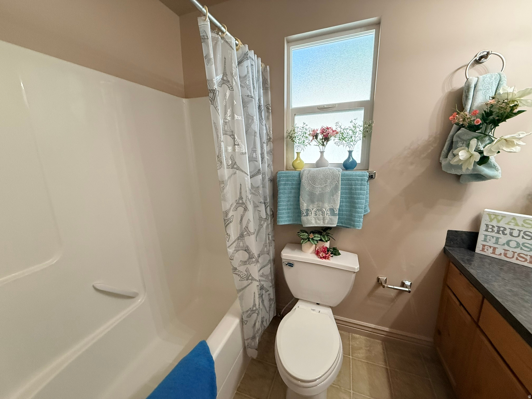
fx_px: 215
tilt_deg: -12.3
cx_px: 266
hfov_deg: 102.1
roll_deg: +2.1
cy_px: 200
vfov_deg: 85.7
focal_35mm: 14
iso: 500
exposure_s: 1/120
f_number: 2.2
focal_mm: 2.22
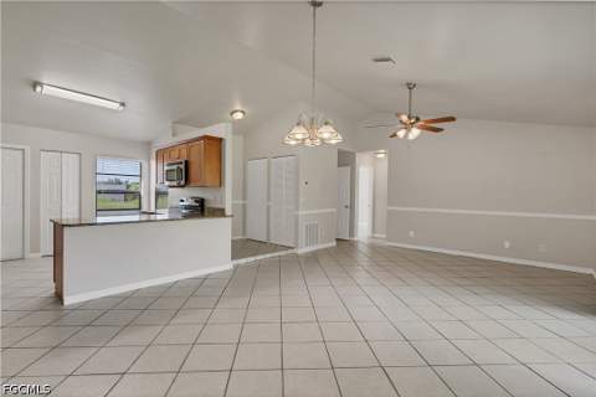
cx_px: 298
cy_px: 198
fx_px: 265
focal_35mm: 16
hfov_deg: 96.7
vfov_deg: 73.7
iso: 400
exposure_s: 1/40
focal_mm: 16
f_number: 8
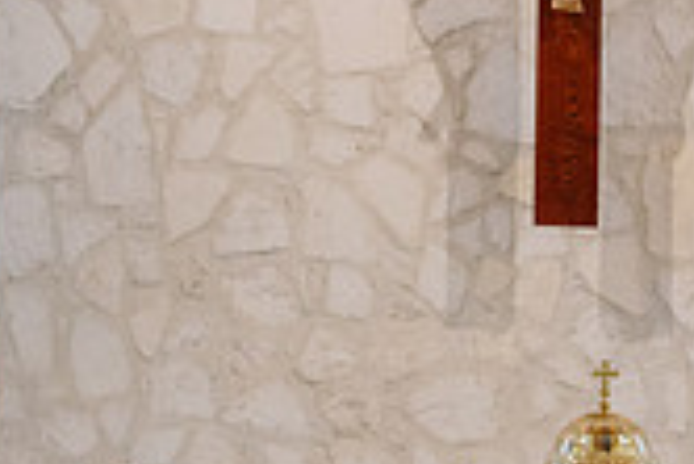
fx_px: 5402
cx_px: 853
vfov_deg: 4.9
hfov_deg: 7.3
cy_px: 692
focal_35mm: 280
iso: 2500
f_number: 2.8
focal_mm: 80
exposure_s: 1/320
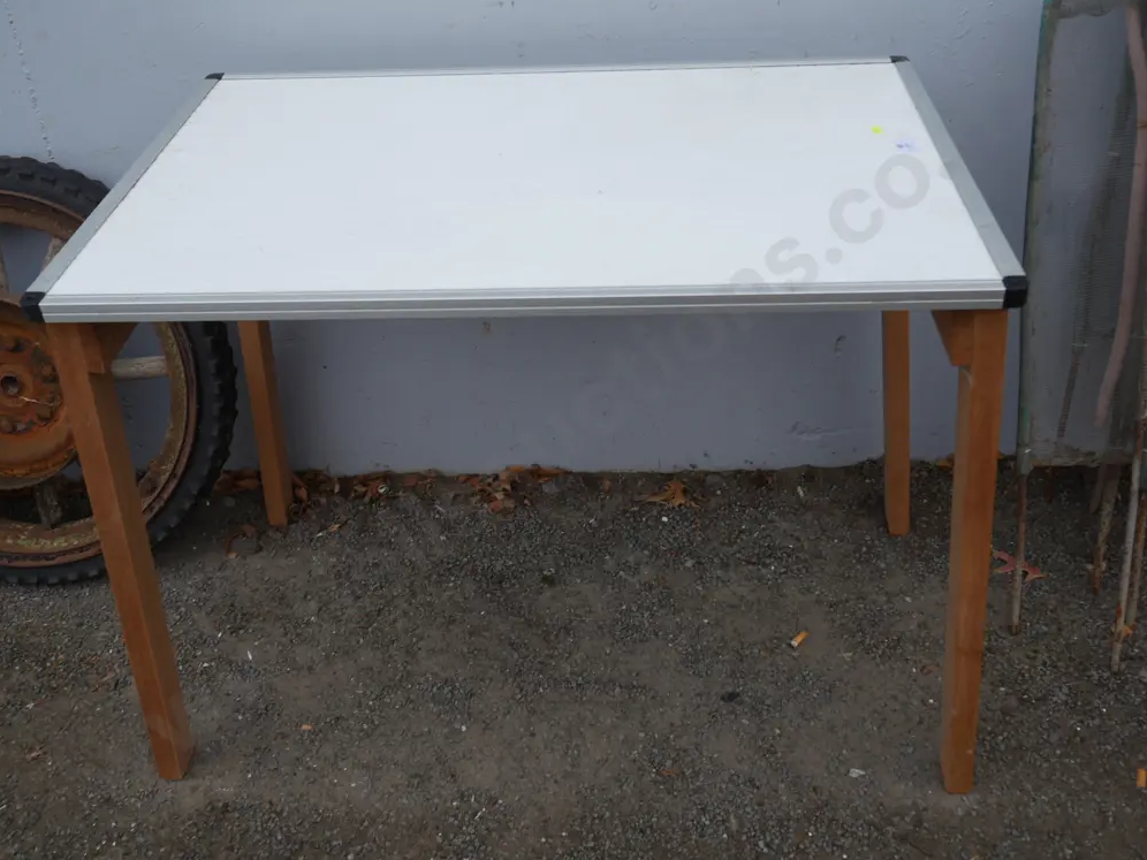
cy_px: 436
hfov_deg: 50.1
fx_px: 1226
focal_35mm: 37
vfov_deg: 38.7
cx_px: 561
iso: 200
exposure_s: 1/60
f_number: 5
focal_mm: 18
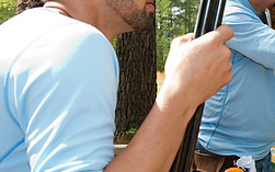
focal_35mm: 80
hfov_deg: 24.9
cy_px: 68
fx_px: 600
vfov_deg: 16.3
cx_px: 255
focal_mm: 34
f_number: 7.1
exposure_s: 1/250
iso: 400
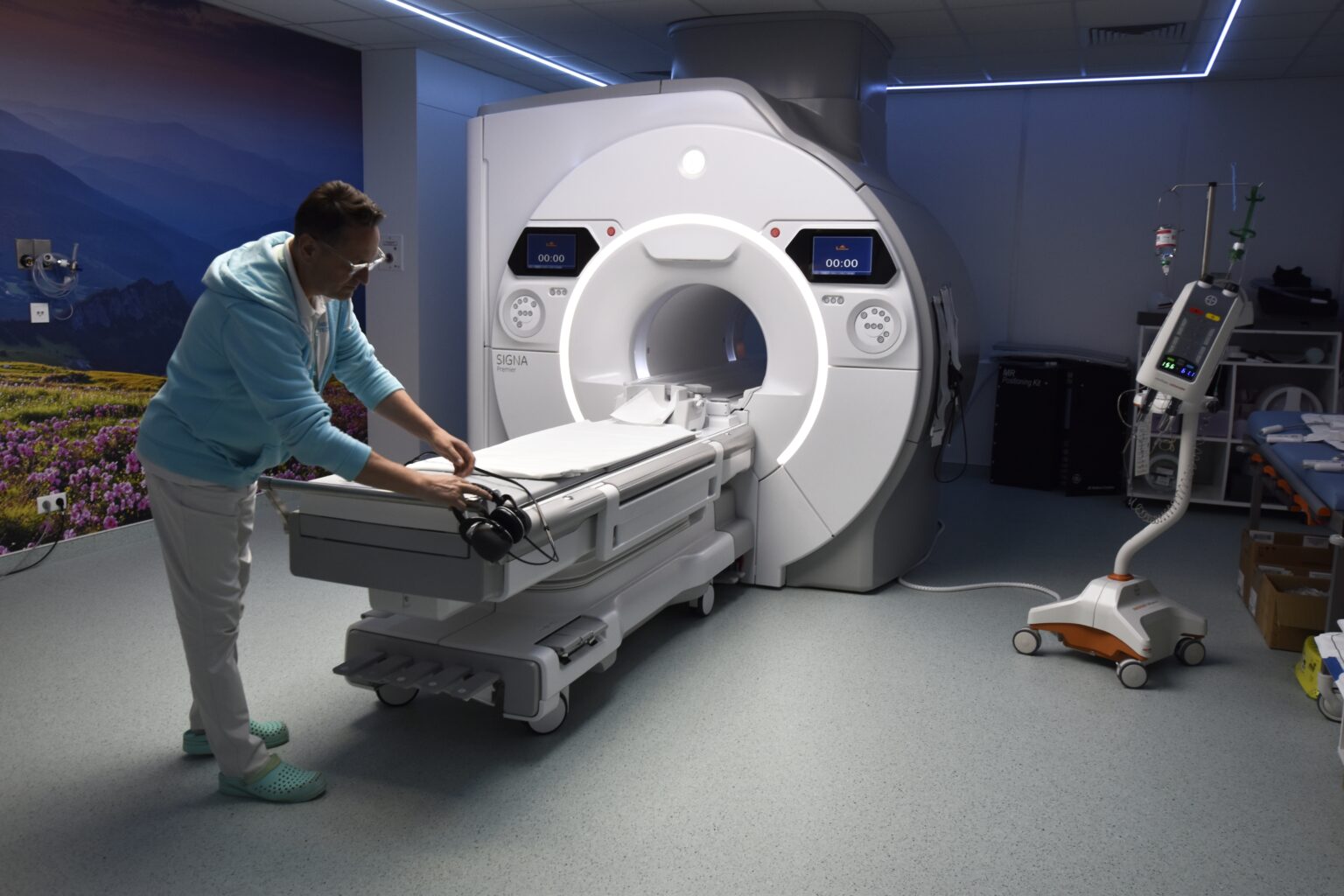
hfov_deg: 61.9
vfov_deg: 43.6
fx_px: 1120
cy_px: 448
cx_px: 672
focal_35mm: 30
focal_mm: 20
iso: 400
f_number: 5
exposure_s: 1/100
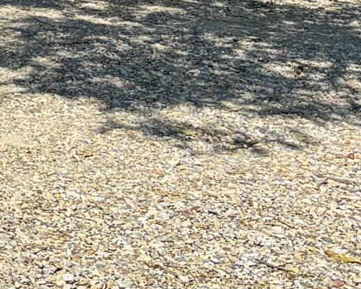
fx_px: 1570
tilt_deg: +5.2
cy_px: -473
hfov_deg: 11.5
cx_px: -410
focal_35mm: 147
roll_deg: +0.1
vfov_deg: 9.1
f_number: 1.6
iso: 50
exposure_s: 1/1418
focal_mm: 5.96
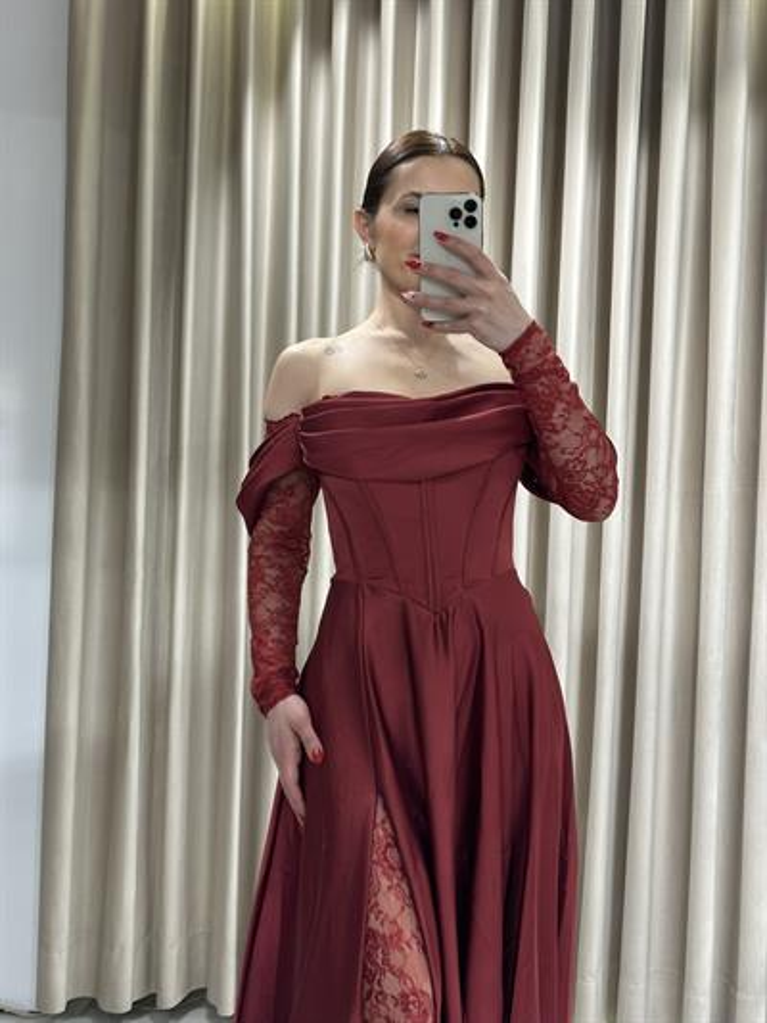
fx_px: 1418
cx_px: 384
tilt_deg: -22.1
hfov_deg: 30.3
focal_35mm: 48
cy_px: 512
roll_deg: -1.7
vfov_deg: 39.6
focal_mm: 6.86
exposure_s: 1/100
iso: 50
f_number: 1.78
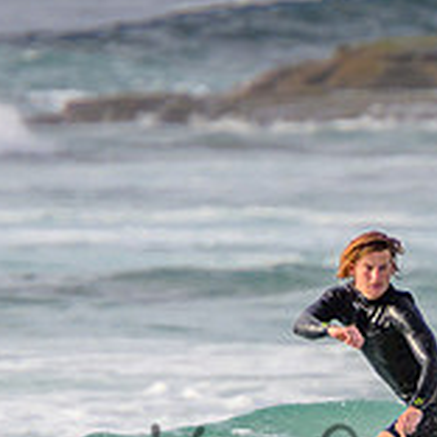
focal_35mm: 1741
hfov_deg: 1.0
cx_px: 702
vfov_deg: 1.0
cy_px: 586
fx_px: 24866
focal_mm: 400
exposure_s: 1/2000
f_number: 5.6
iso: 320
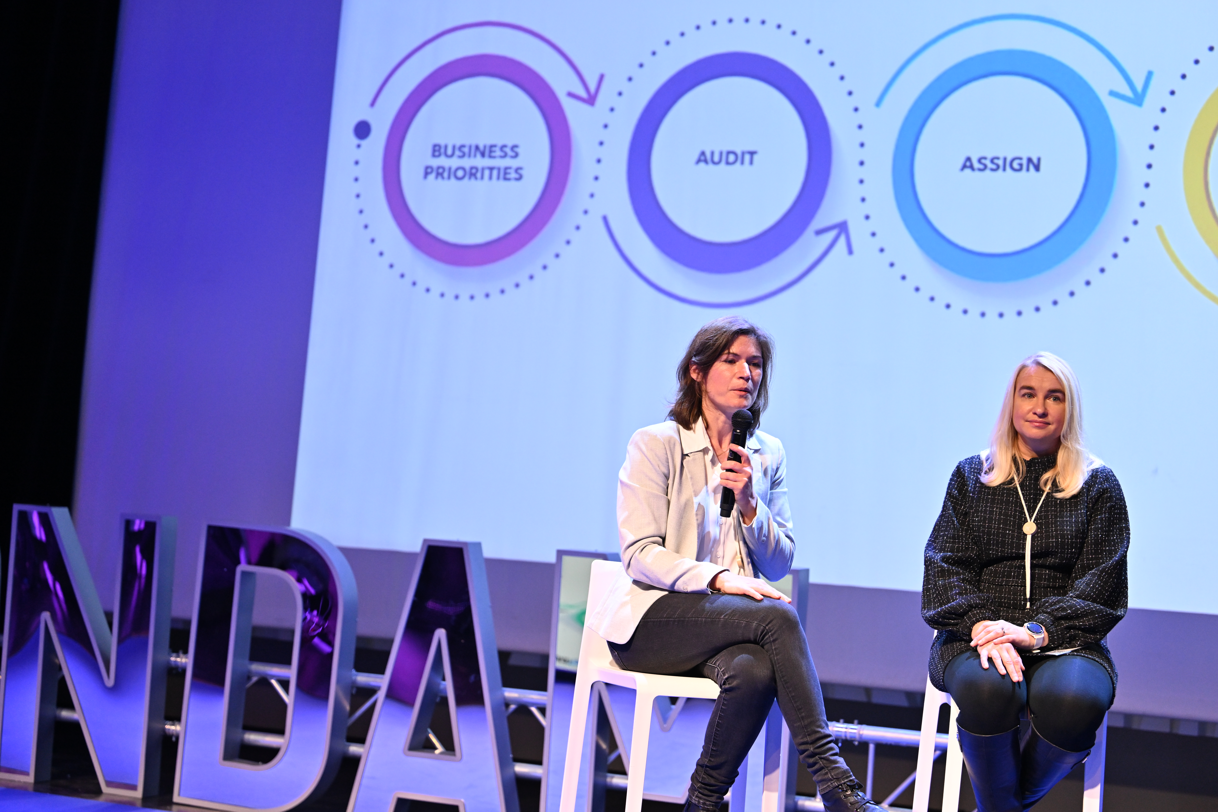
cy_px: 406
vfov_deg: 19.5
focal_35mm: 70
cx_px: 609
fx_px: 2368
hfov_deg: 28.8
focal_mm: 70
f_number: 2.8
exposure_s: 1/200
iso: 1600
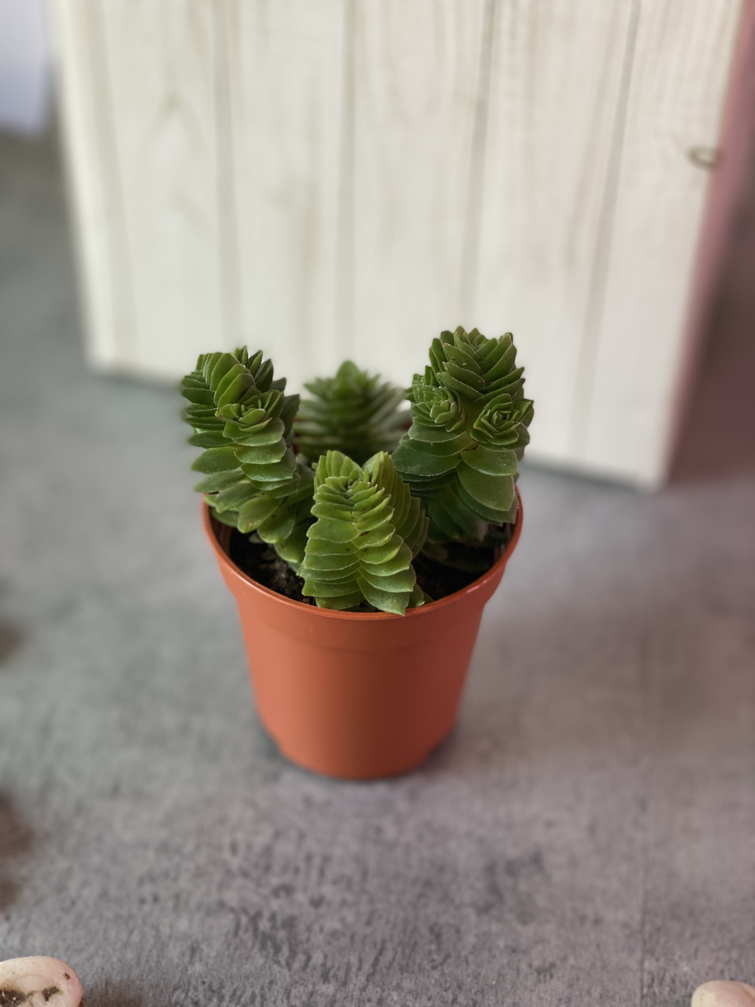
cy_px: 504
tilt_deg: -42.6
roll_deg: -2.5
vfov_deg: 36.8
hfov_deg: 28.0
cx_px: 378
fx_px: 1512
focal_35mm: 52
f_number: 2
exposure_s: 1/100
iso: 125
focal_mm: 6
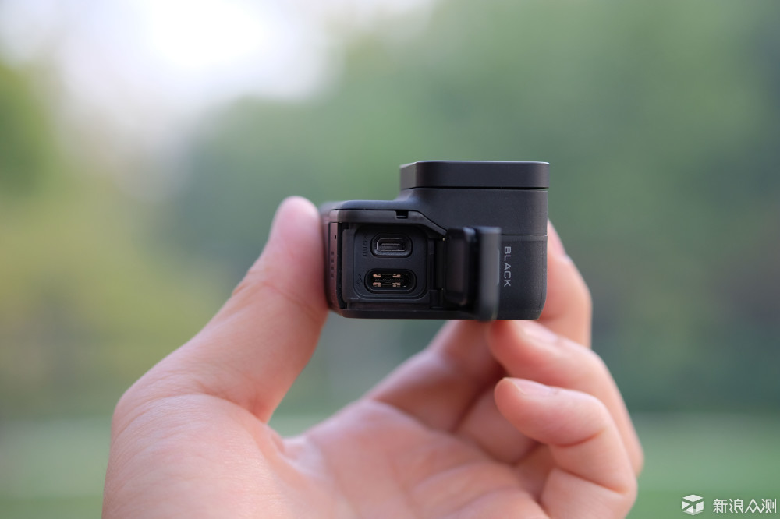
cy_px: 260
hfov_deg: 27.0
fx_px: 1624
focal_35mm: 75
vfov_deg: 18.2
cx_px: 390
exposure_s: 1/400
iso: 400
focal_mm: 50
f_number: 2.8
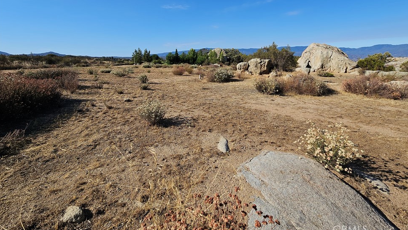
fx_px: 162
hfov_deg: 102.9
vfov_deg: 68.2
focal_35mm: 15
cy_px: 73
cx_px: 212
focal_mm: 2.2
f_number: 2.2
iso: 50
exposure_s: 1/2929
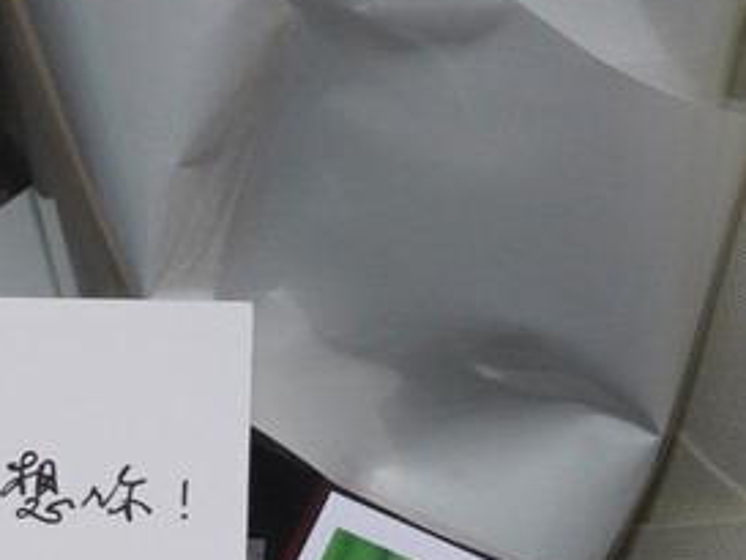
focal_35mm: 245
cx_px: -377
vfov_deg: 6.0
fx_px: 5282
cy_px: 1008
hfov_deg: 7.9
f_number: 20
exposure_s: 1/250
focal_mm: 58
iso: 1250
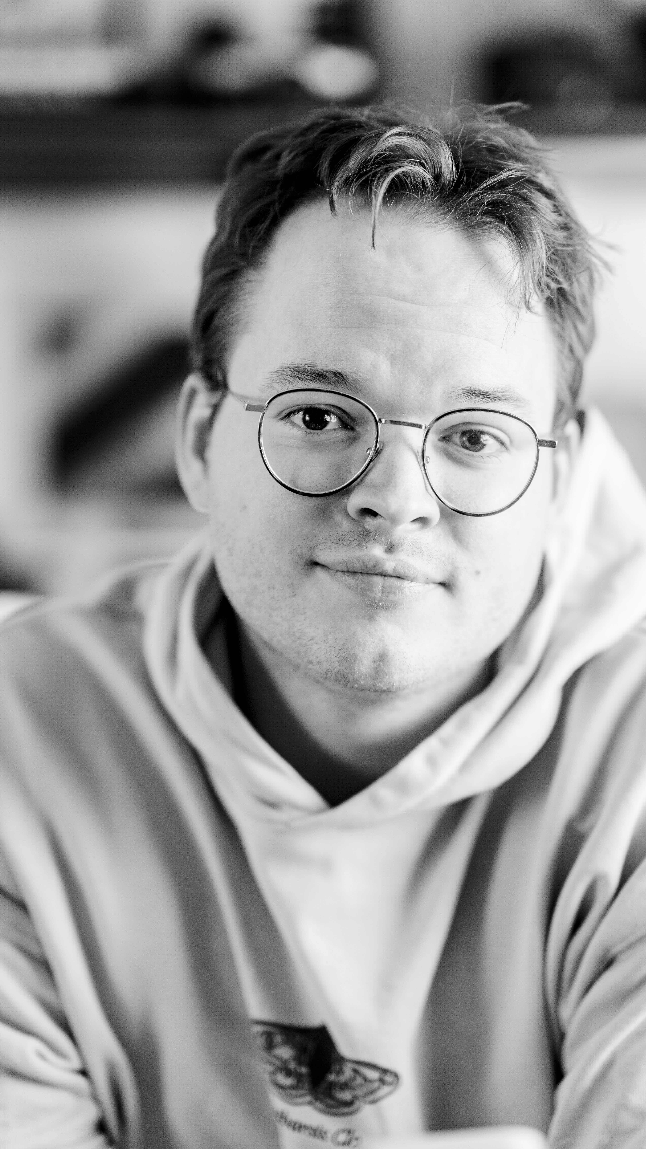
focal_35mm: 90
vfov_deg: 23.7
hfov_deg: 13.4
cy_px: 577
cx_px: 341
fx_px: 2741
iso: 640
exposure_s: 1/100
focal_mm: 85
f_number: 1.4
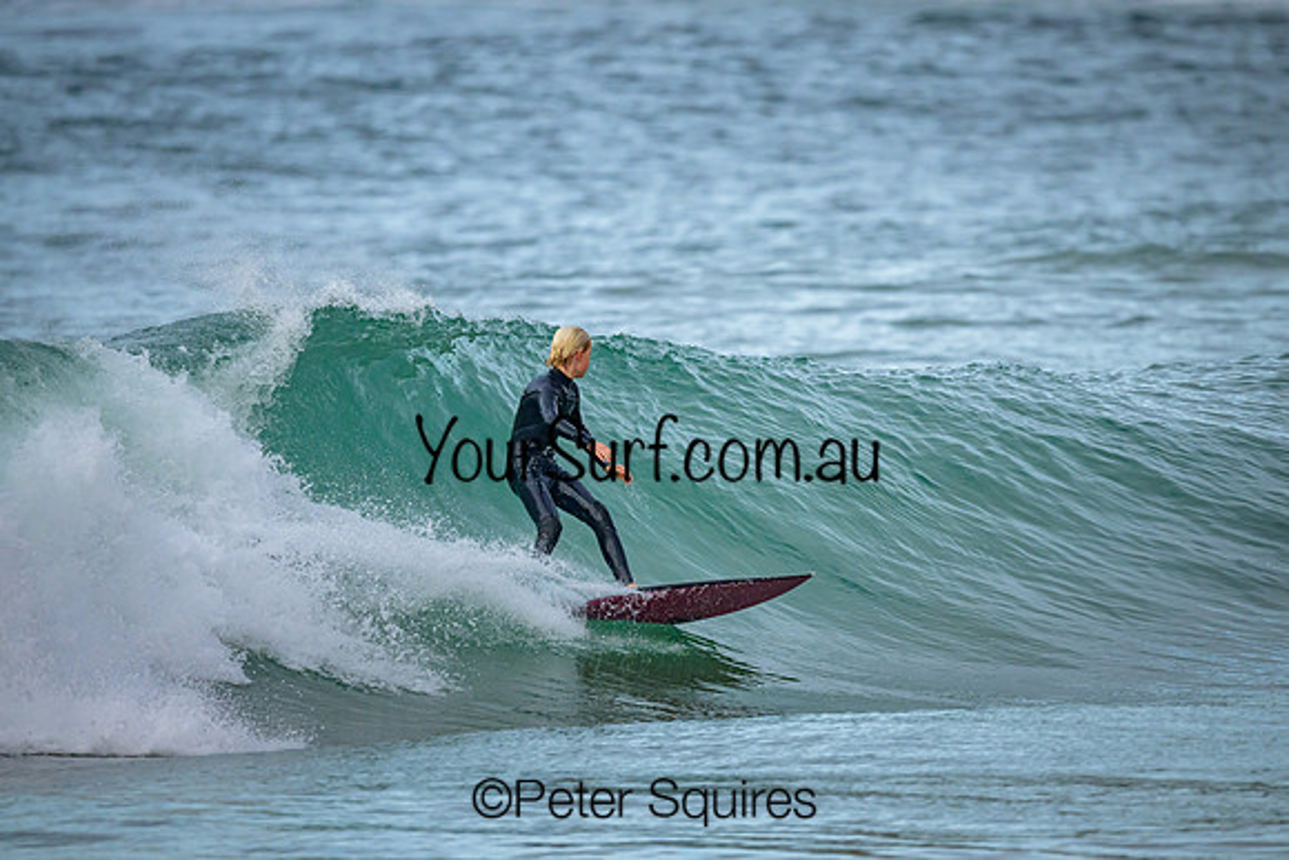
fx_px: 28650
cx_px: 644
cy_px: 430
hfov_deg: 2.6
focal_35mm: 800
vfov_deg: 1.7
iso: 1800
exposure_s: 1/2000
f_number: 6.3
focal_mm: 800
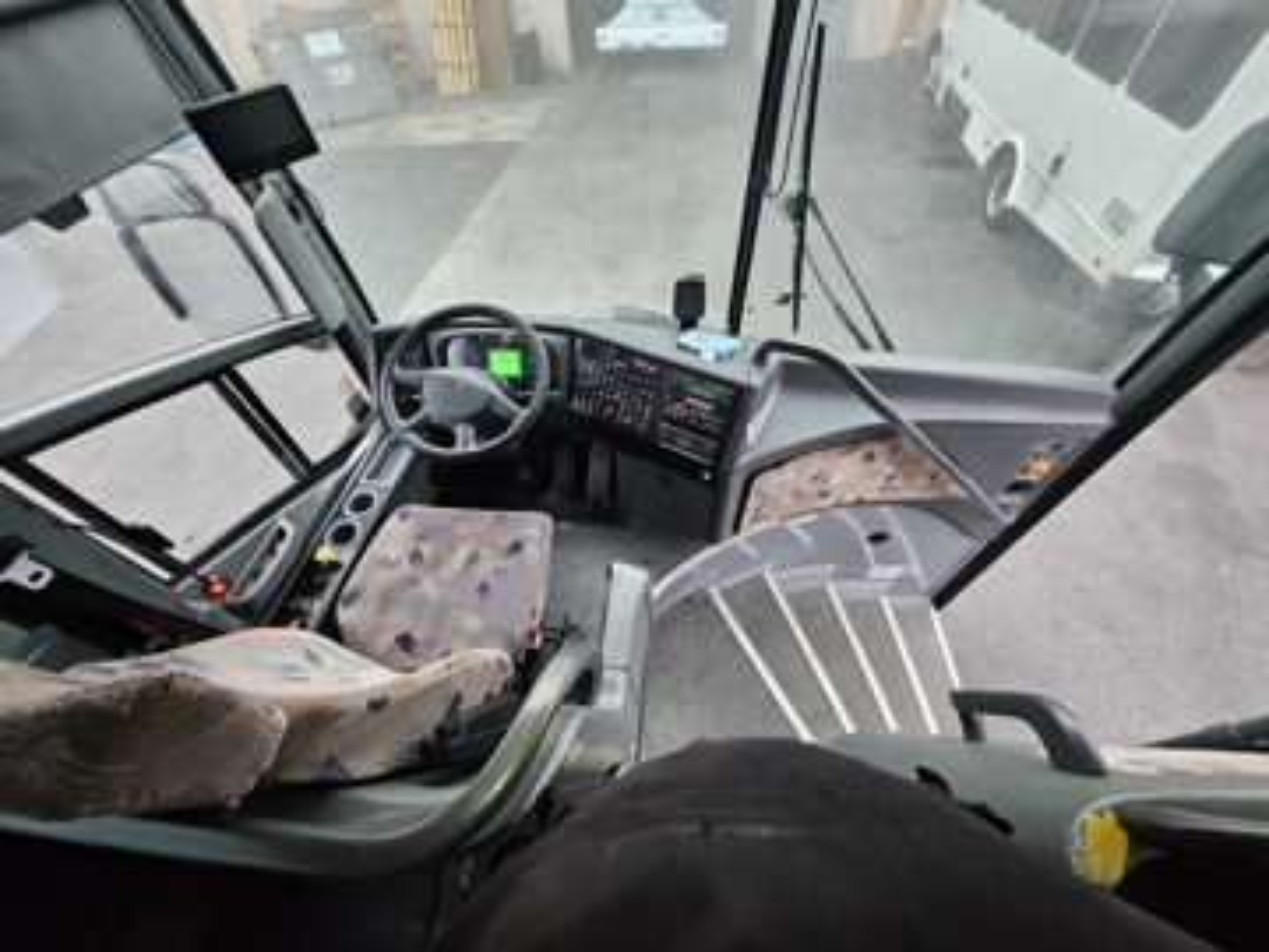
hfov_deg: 106.2
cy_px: 476
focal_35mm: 13
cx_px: 634
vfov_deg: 89.9
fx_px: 477
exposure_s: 1/50
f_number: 2.2
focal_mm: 1.74
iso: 160
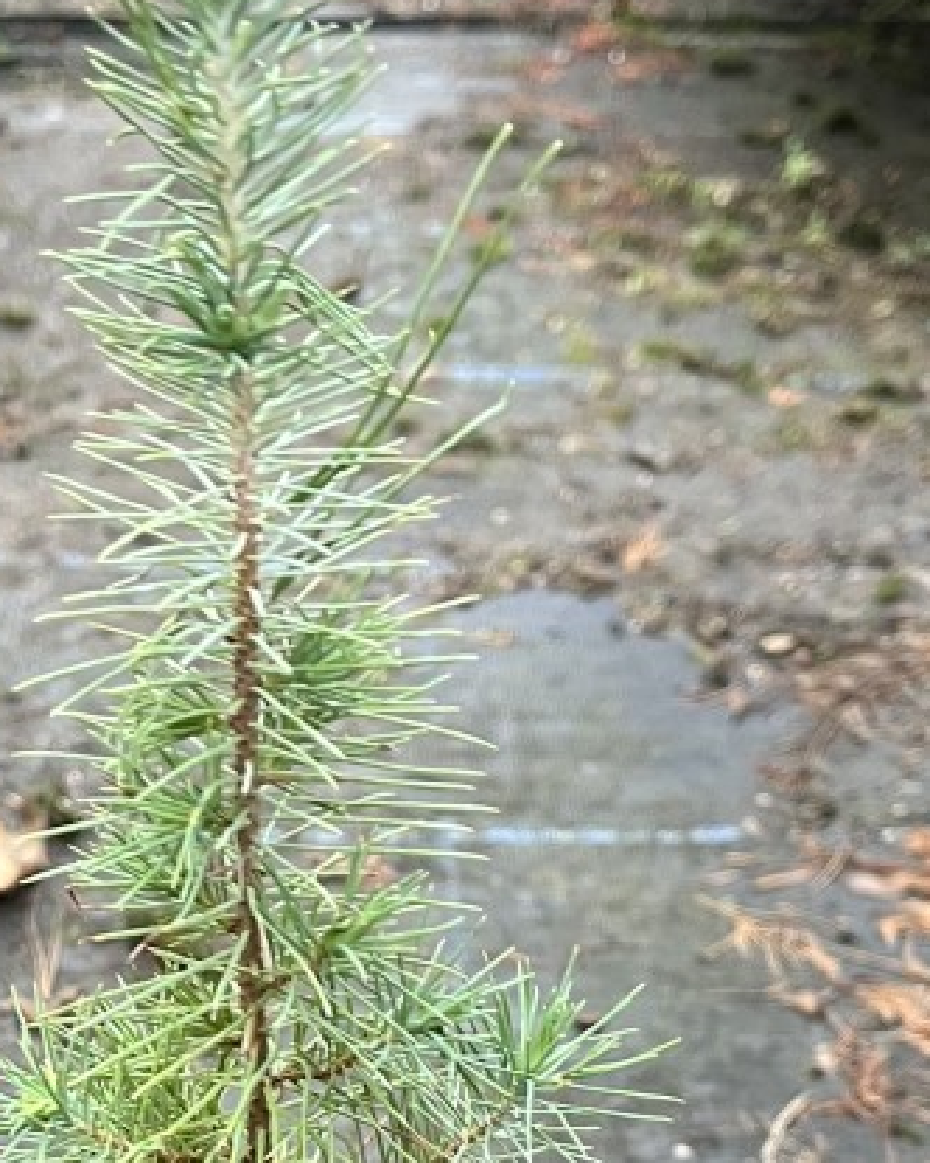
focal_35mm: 66
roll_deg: -2.3
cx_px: 289
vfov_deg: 27.6
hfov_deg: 23.0
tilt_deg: -36.9
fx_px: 2271
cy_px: 1068
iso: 160
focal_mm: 5.1
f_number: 1.6
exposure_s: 1/50
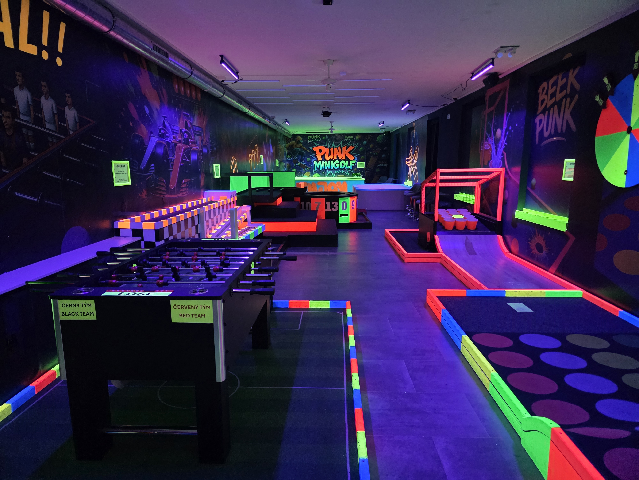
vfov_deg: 58.9
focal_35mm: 23
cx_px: 320
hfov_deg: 73.9
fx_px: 425
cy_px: 240
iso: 2000
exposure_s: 1/100
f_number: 1.7
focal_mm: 6.3
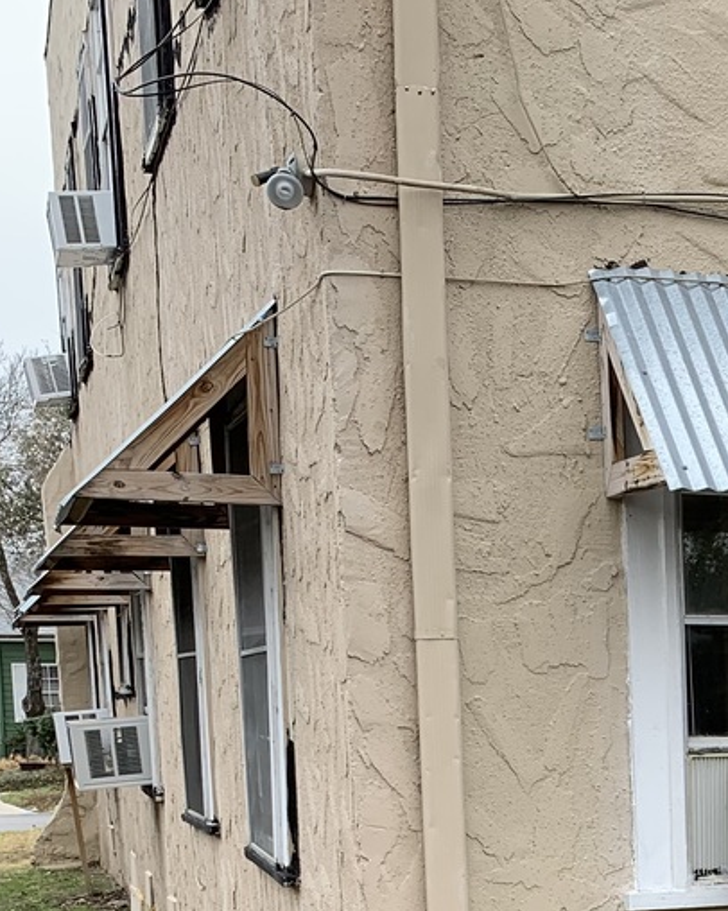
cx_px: 959
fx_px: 1940
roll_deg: -0.4
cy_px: 934
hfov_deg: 19.5
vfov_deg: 25.0
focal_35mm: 72
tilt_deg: -5.9
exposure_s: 1/344
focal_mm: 4.25
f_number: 1.8
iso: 25
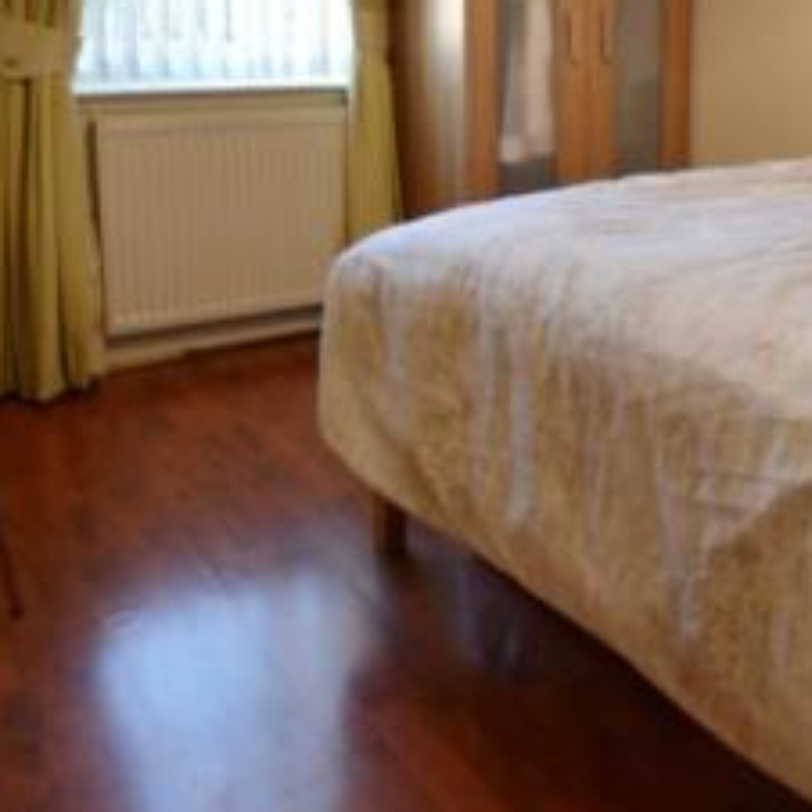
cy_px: 131
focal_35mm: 37
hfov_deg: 41.2
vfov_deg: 42.3
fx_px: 982
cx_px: 742
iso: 400
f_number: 3.5
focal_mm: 10
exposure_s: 1/80
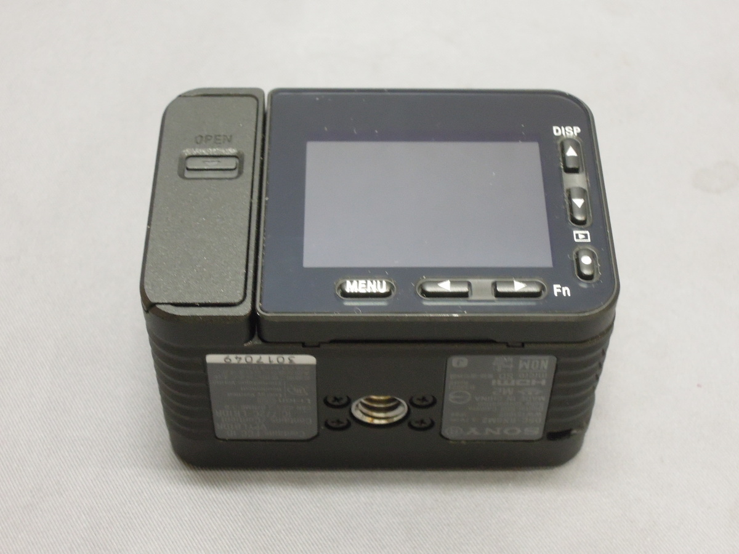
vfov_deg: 21.0
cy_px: 277
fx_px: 1494
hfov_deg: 27.8
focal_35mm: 70
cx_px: 370
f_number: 5
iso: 800
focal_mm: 12.5
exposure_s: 1/15
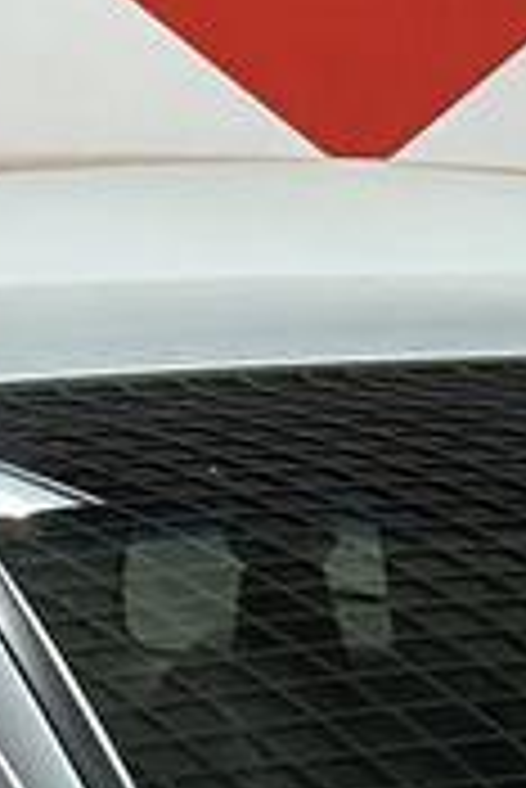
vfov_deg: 4.8
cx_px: 1079
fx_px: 8967
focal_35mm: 410
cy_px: 2125
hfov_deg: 3.3
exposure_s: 1/100
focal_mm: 6.86
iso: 100
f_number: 1.78
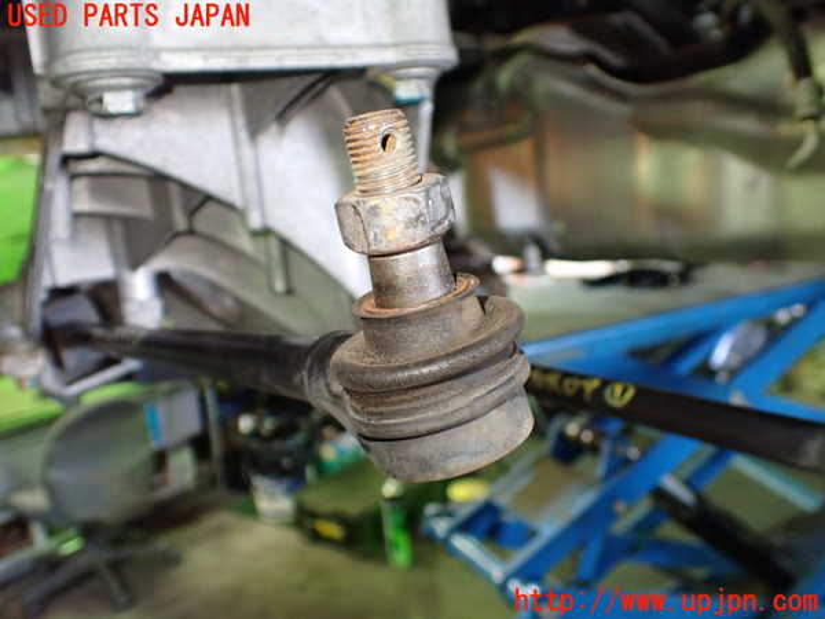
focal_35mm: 30
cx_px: 412
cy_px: 310
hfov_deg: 60.0
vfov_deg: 46.8
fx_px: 715
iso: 800
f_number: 2.3
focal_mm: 5.4
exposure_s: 1/60
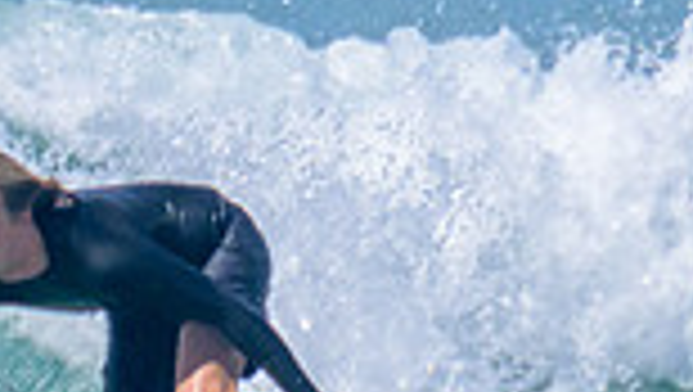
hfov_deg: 0.5
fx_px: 79005
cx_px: -261
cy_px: 156
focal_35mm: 4295
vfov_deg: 0.3
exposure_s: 1/2000
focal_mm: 800
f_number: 11
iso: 900
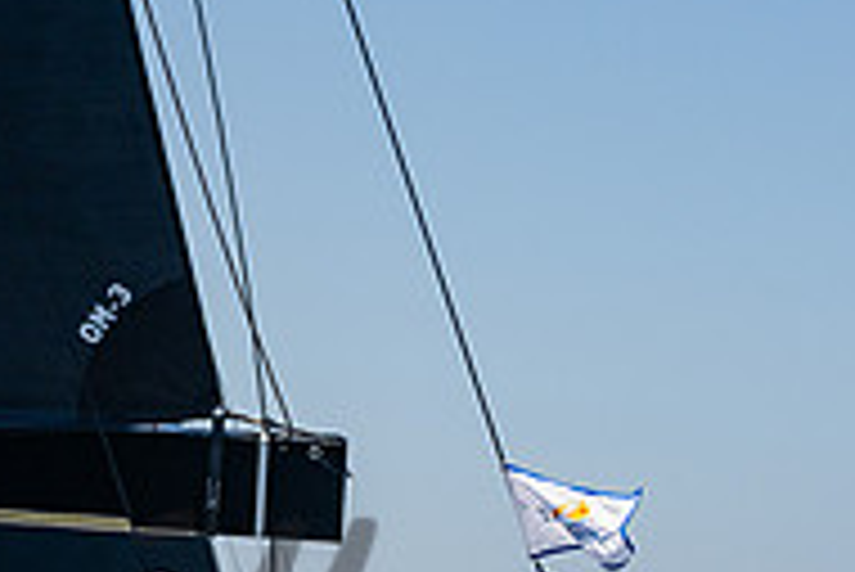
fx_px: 6227
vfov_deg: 5.2
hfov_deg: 7.8
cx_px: -253
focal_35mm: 262
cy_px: 732
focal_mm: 84
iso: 500
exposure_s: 1/2500
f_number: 8
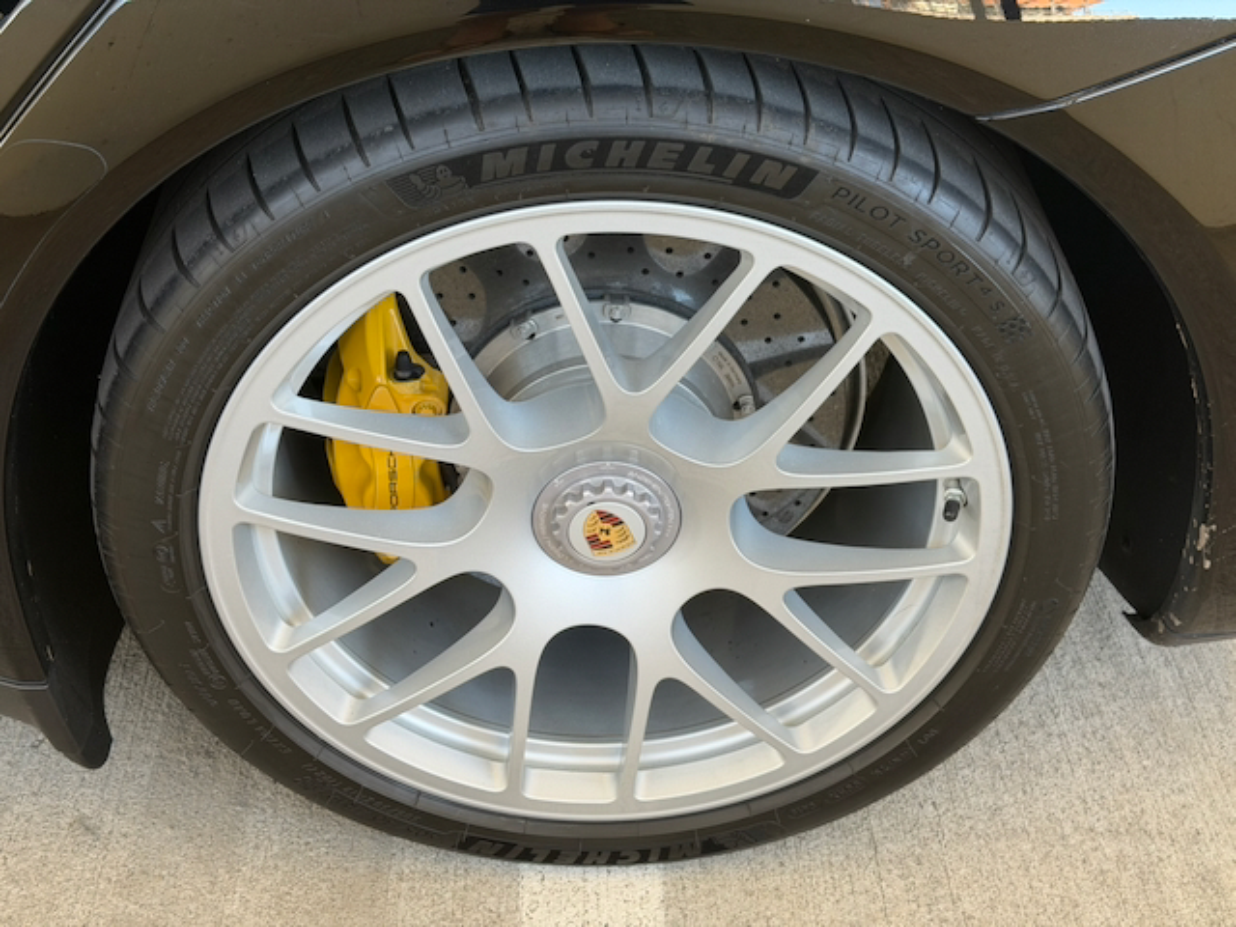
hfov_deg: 39.7
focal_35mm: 48
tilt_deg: -41.0
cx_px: 618
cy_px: 464
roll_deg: -2.4
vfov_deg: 30.3
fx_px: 1714
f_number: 1.78
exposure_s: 1/60
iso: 100
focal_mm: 6.76
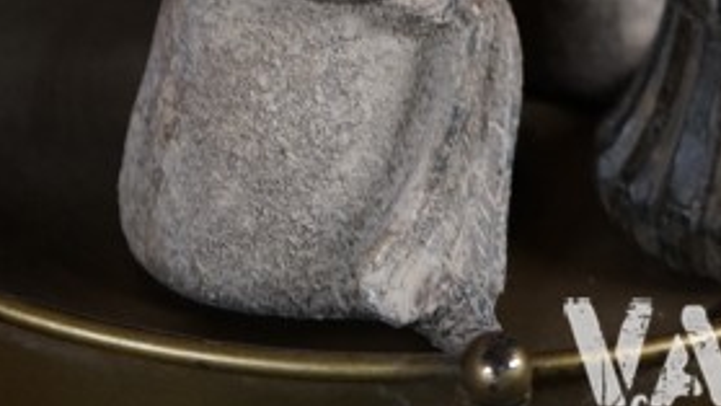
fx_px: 1377
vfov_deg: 14.8
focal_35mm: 72
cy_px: -303
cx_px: 455
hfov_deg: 29.2
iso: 3200
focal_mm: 32
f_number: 4
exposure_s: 1/60
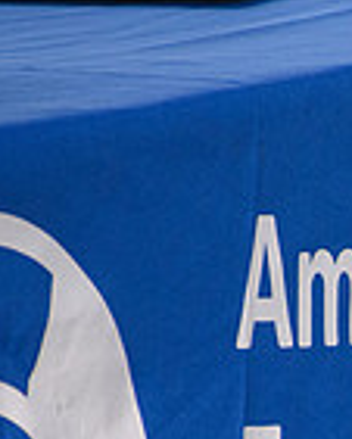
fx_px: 13945
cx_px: 570
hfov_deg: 1.4
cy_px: 596
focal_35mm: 1072
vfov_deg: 1.8
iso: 800
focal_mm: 185
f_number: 5.3
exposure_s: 1/1000
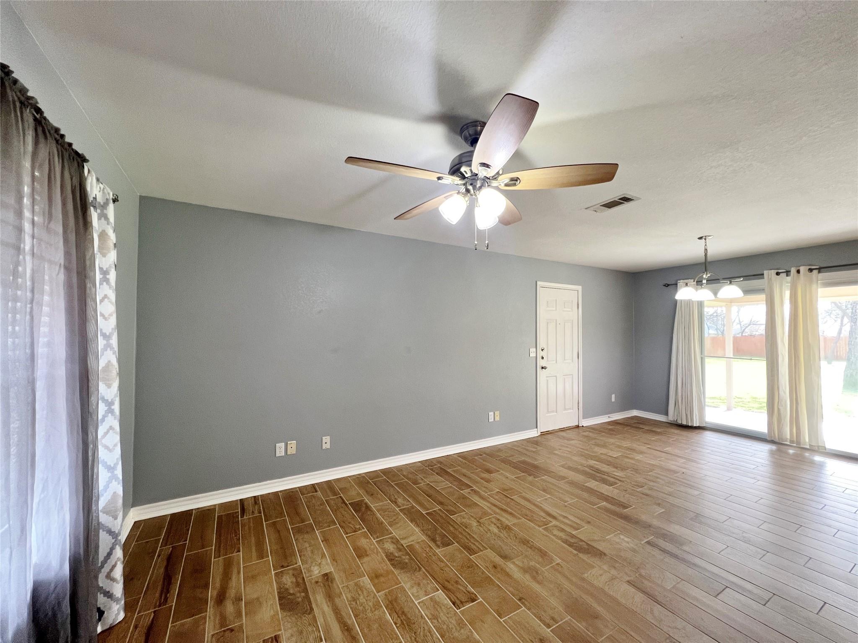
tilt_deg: +1.4
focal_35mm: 13
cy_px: 322
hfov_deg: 106.2
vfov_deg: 89.9
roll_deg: +0.3
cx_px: 429
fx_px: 322
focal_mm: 1.57
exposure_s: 1/120
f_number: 1.8
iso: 200
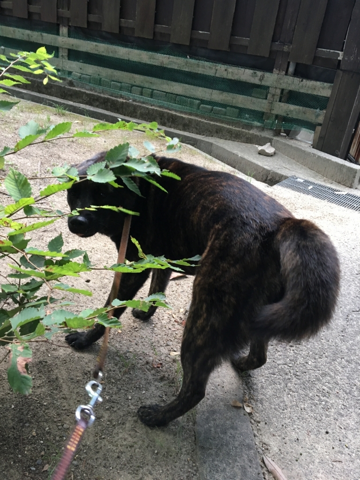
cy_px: 240
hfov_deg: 48.2
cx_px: 180
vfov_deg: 61.7
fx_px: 402
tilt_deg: -27.0
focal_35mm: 29
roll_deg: -7.8
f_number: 2.2
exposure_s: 1/30
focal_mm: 4.15
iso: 100
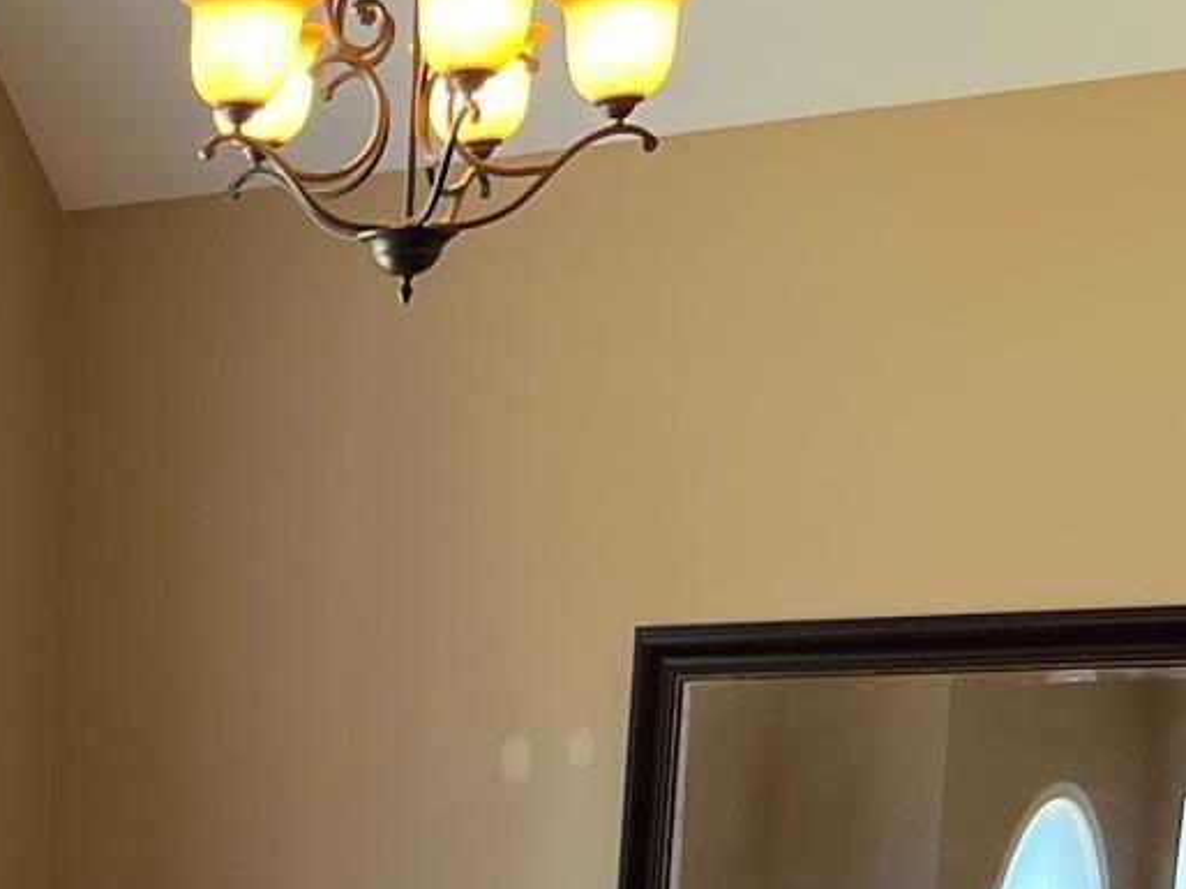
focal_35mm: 102
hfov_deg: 17.5
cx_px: -547
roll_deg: +1.0
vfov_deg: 13.0
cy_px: 1623
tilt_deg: -13.4
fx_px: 3493
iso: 80
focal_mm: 5.7
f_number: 1.5
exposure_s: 1/60
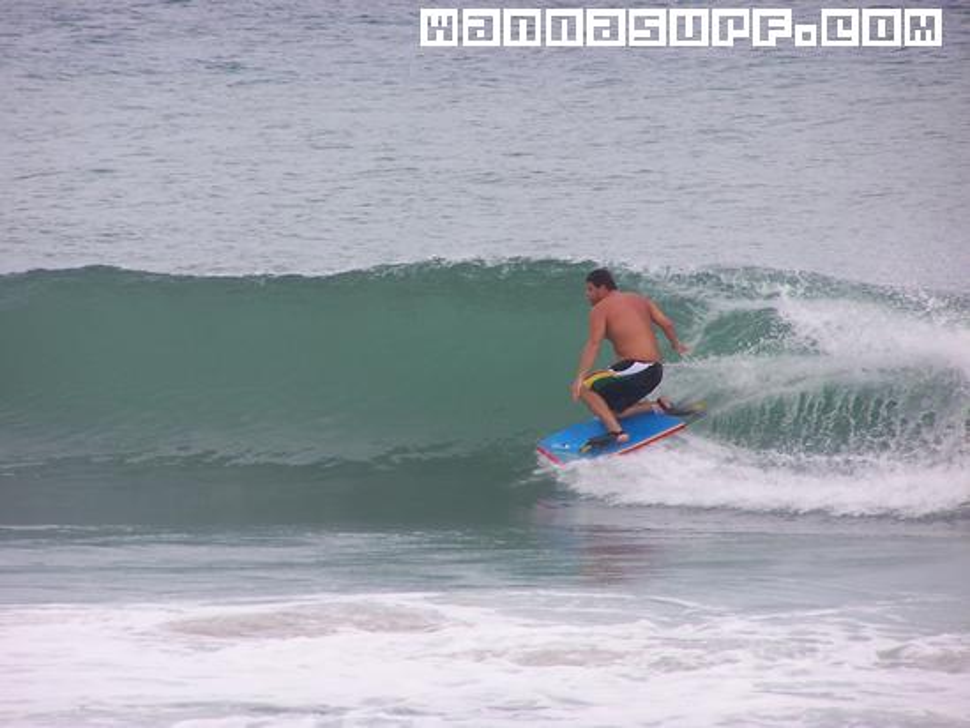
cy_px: 364
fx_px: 10286
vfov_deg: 4.1
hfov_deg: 5.4
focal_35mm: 367
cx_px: 485
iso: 80
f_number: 3.6
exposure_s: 1/640
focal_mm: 60.8
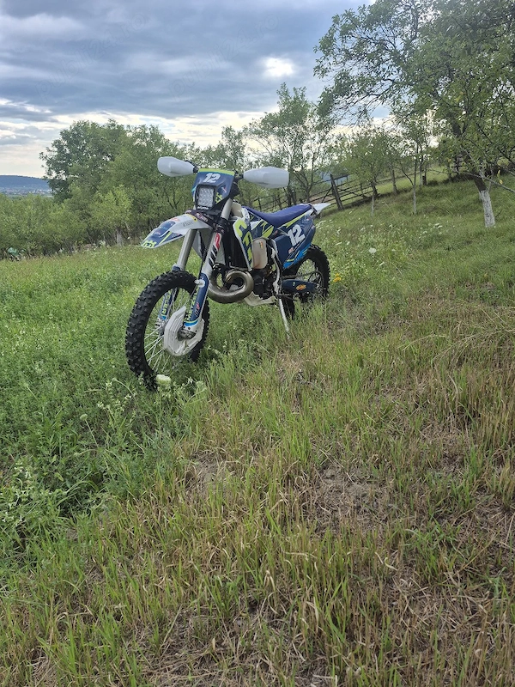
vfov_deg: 73.9
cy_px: 344
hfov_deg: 58.9
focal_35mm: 23
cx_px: 258
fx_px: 456
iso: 25
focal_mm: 5.4
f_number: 1.8
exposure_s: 1/588
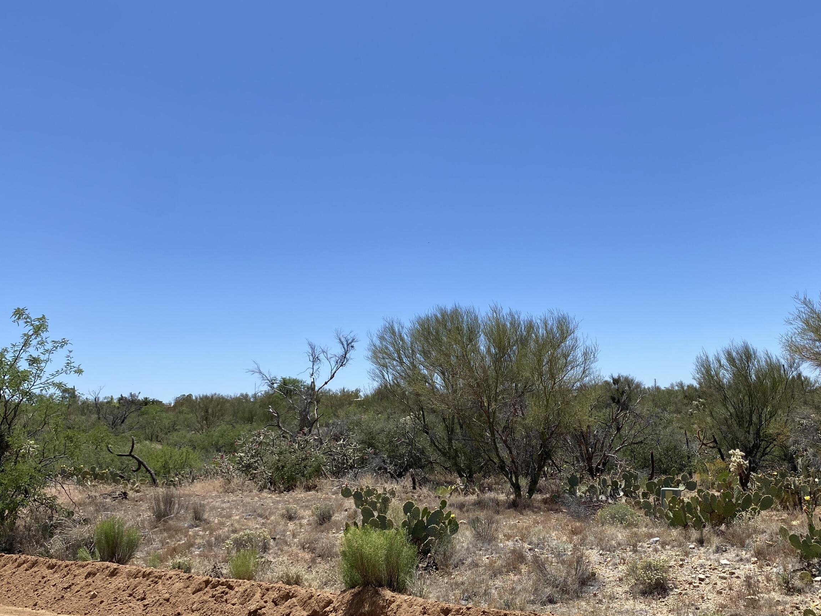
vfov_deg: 41.8
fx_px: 806
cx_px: 476
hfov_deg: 53.7
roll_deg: +3.6
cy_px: 313
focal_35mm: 34
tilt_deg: +7.2
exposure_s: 1/3497
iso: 32
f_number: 1.8
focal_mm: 4.25
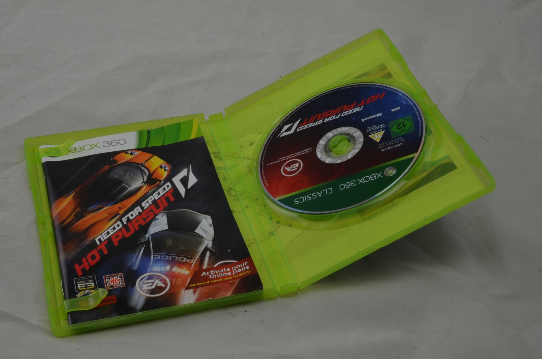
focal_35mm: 60
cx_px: 271
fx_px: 902
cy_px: 180
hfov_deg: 33.5
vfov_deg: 22.5
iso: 100
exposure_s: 1/3
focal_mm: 40
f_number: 20
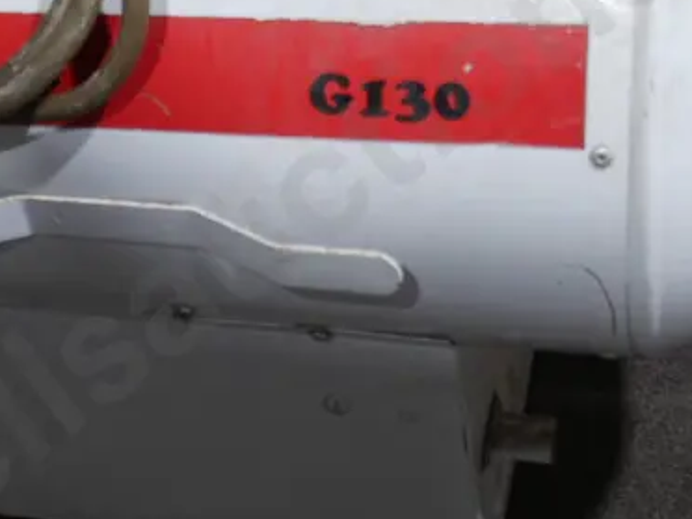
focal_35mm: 77
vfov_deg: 19.1
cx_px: 260
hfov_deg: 25.3
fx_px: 1539
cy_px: 240
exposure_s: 1/80
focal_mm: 14
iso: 200
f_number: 3.5
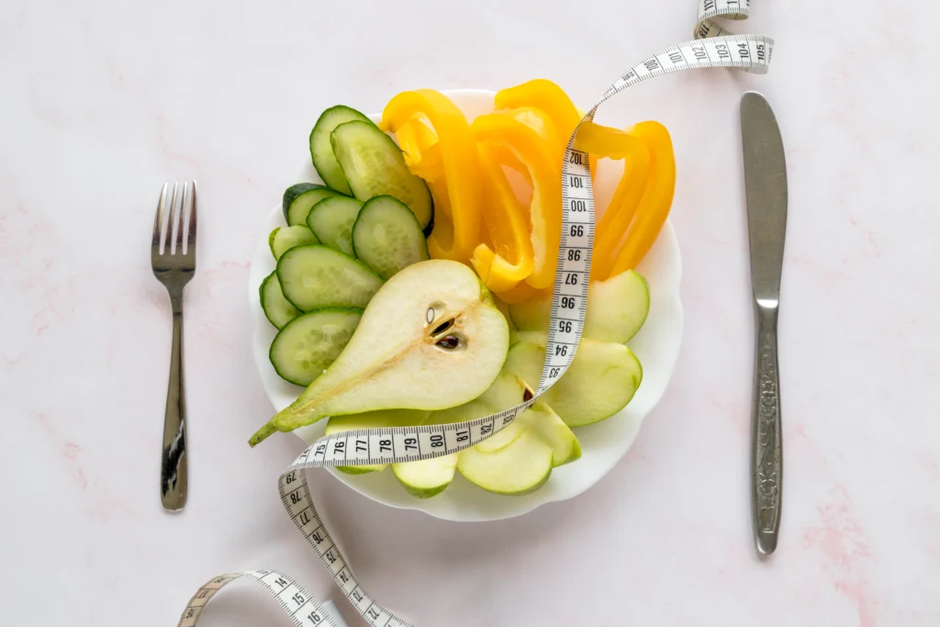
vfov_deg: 35.1
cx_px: 470
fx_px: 992
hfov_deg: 50.7
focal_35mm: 38
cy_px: 314
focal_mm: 38
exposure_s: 1/8
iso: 100
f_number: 10
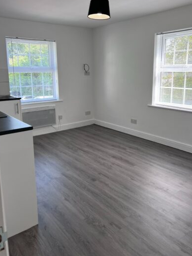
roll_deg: +0.0
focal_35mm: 30
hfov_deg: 46.8
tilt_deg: -9.8
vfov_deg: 59.7
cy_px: 109
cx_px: 96
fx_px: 222
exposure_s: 1/171
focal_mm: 5.7
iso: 50
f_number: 1.5
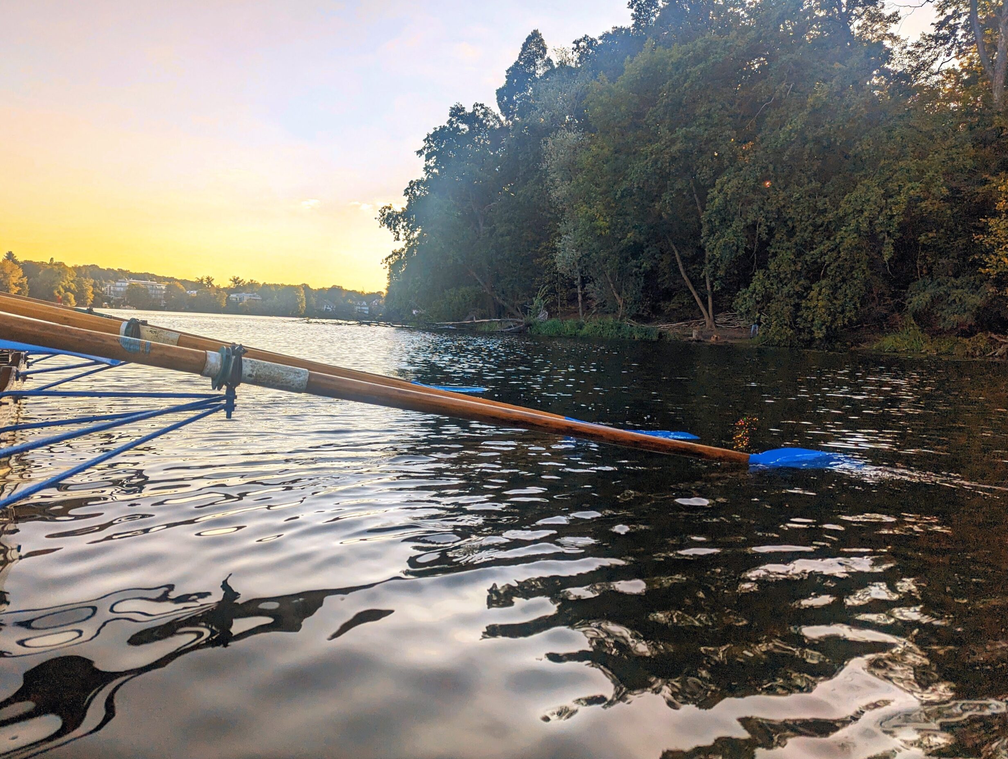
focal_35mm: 25
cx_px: 492
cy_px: 369
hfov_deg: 69.3
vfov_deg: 55.0
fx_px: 729
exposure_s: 1/2179
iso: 44
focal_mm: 6.81
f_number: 1.85
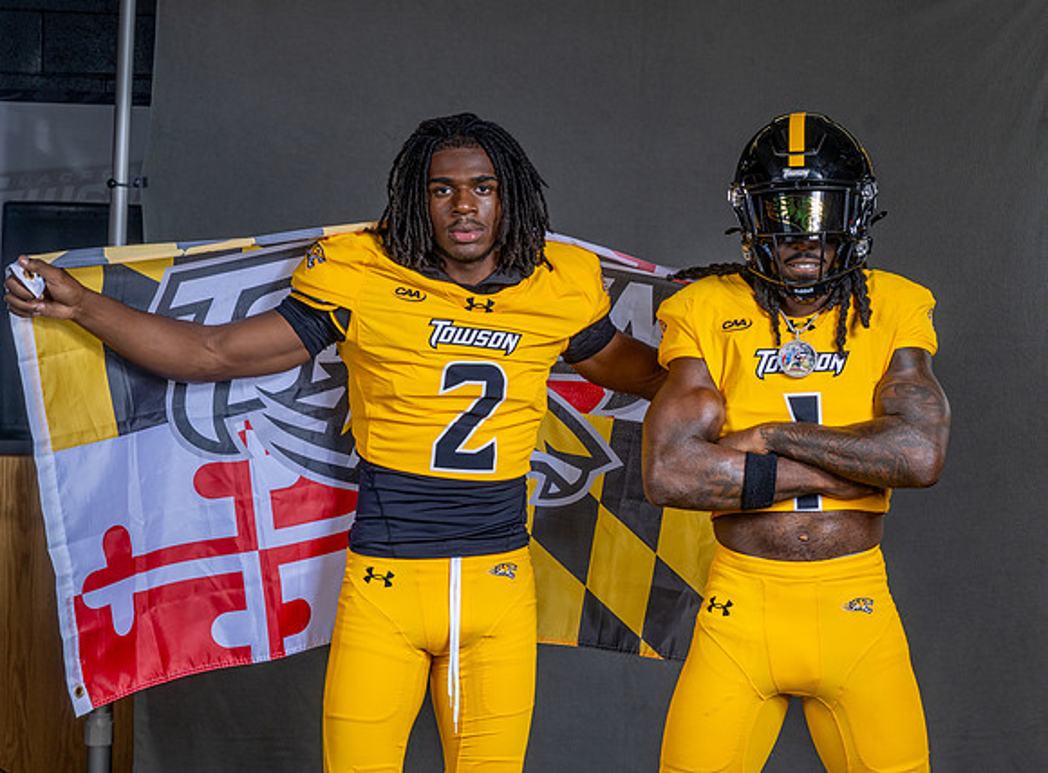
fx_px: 2095
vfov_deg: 20.9
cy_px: 332
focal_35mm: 70
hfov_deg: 27.4
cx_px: 859
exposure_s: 1/200
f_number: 8
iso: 100
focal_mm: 41
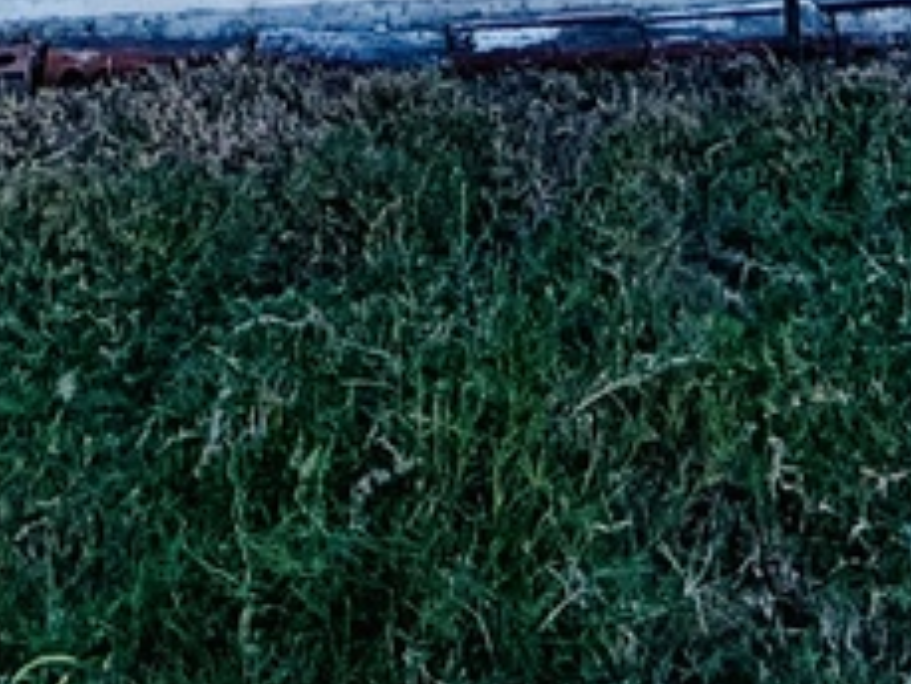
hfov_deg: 21.7
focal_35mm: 88
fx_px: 2317
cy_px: -1281
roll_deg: +1.4
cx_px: 820
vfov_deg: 11.4
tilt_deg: +16.3
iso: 32
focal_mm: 2.22
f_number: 2.2
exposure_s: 1/770
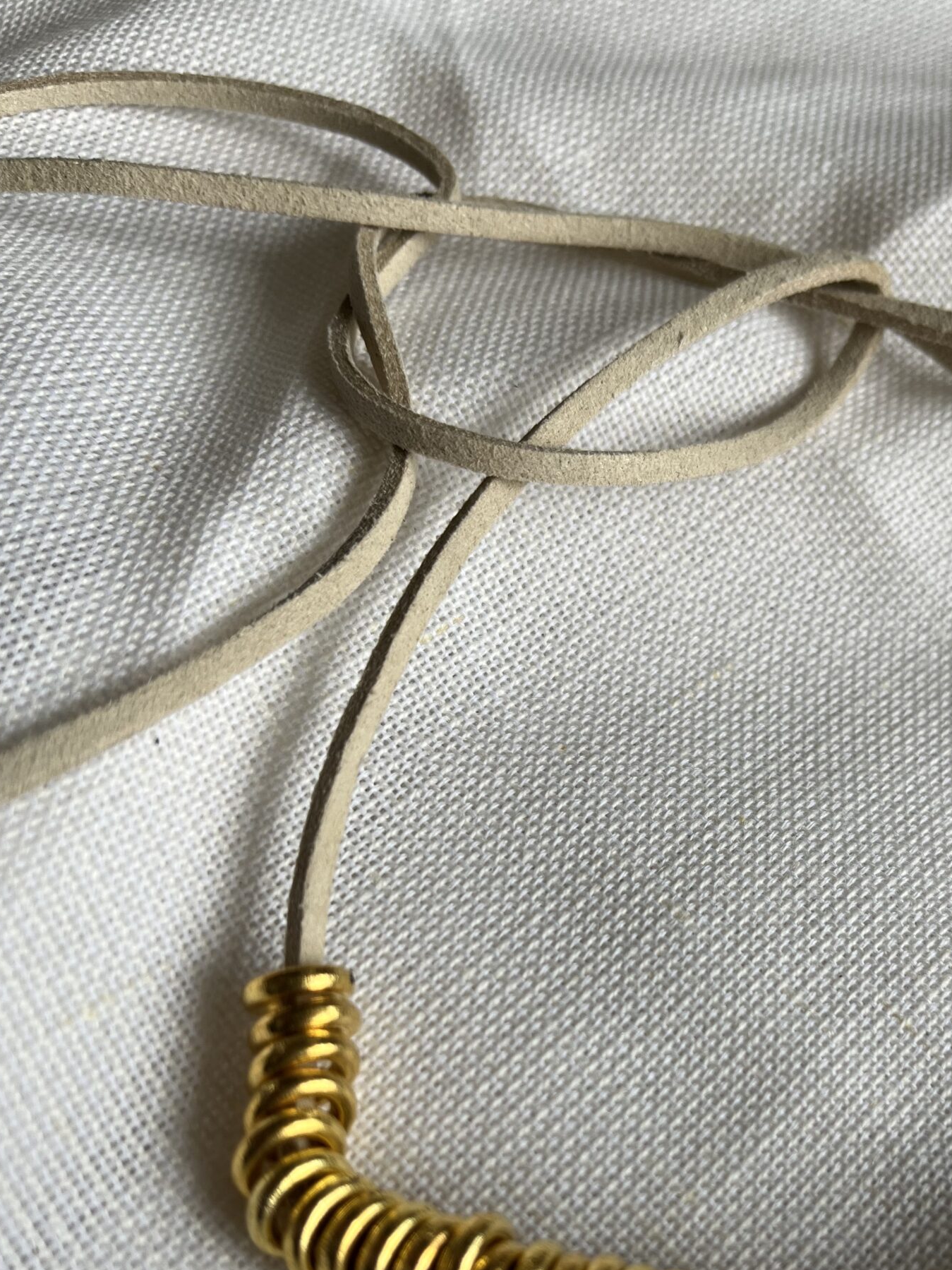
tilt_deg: -59.3
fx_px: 1357
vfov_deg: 48.9
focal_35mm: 37
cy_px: 889
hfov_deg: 38.1
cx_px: 657
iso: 40
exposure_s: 1/122
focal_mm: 5.1
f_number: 1.6
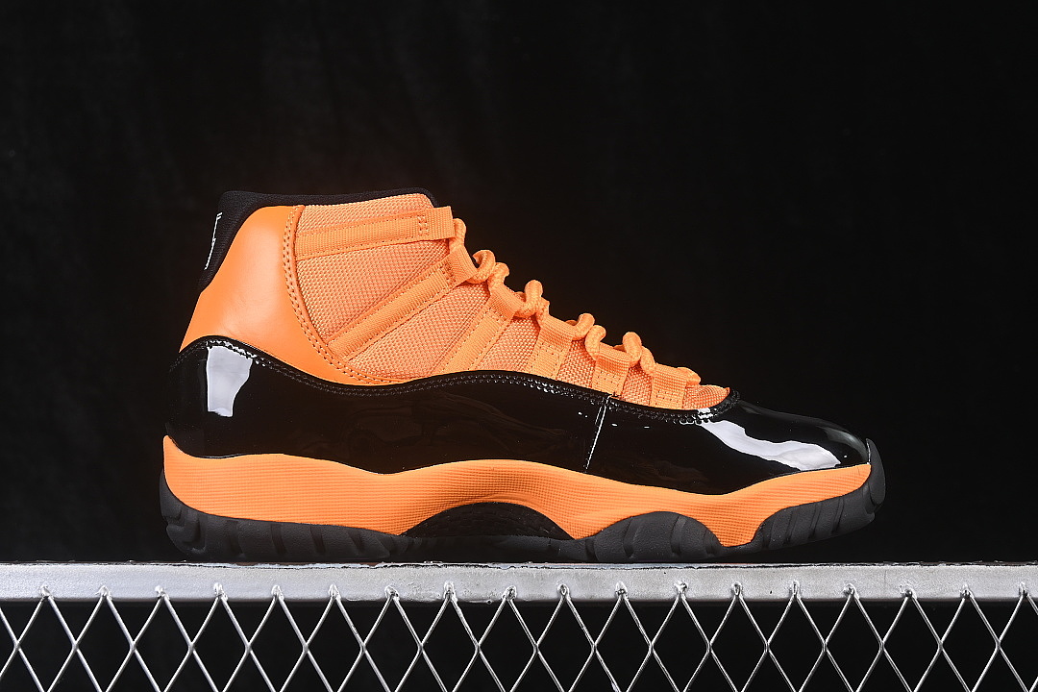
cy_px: 346
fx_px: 2162
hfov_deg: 27.0
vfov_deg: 18.2
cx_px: 519
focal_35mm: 75
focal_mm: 50
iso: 160
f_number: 7.1
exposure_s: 1/80
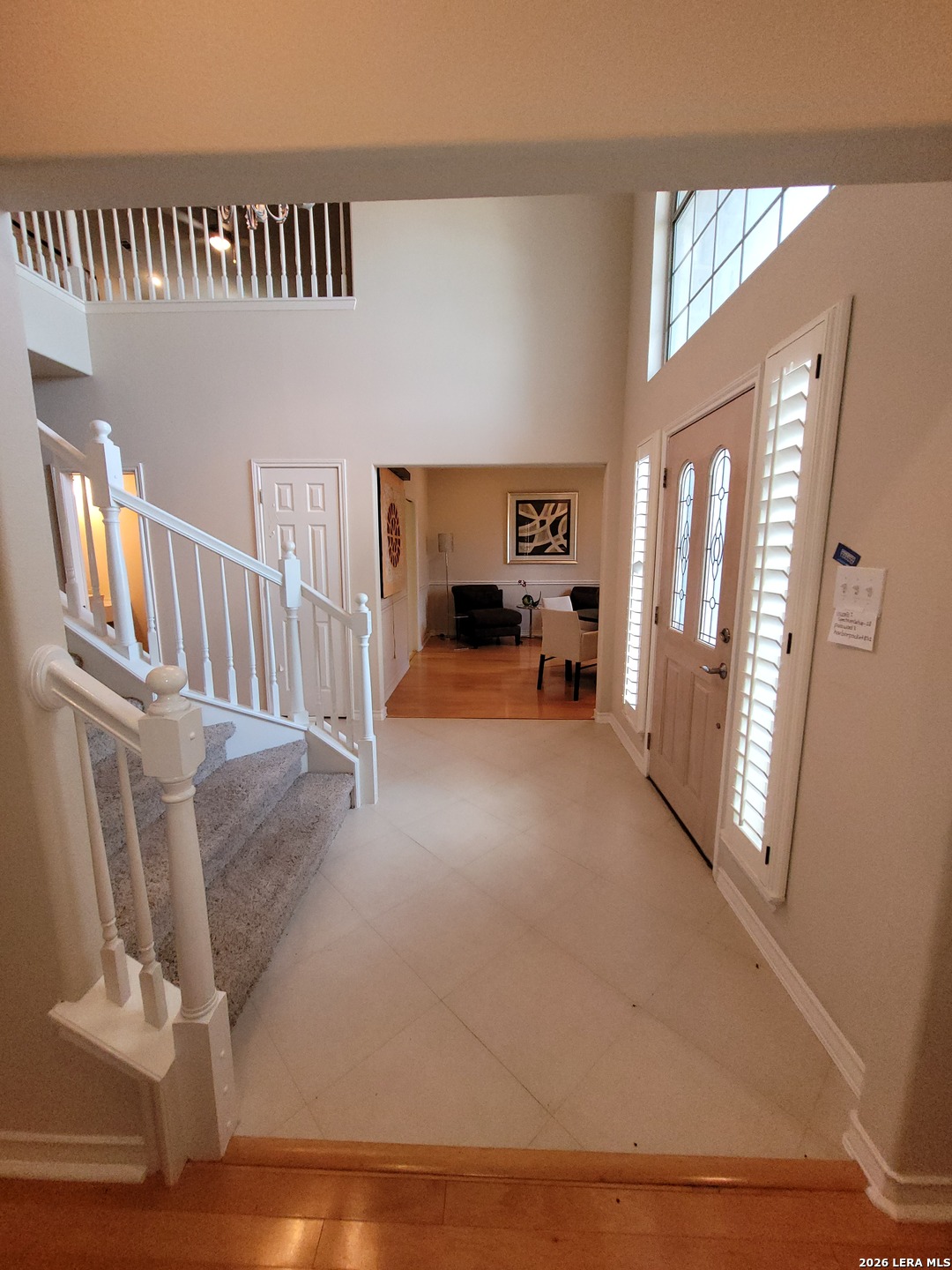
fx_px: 477
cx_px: 476
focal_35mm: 13
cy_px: 635
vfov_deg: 106.2
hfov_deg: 89.9
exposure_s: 1/60
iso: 200
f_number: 2.2
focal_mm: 1.74
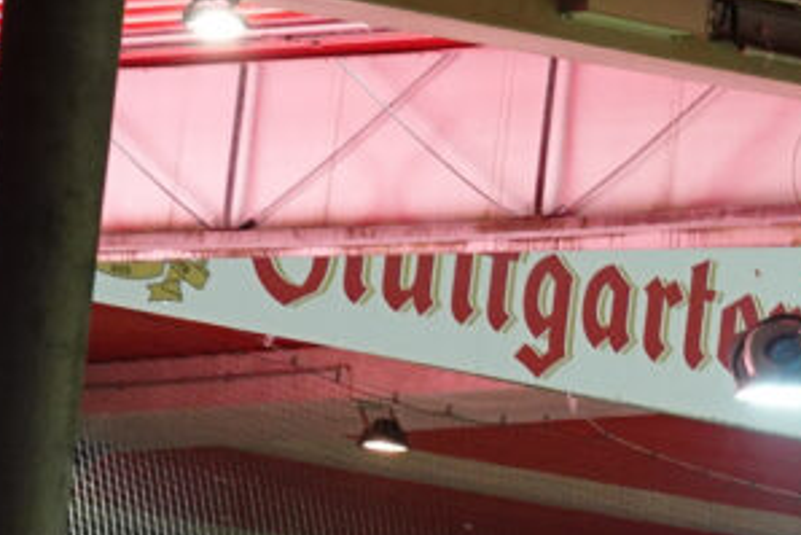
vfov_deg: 5.7
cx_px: 1207
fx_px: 5253
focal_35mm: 236
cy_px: 929
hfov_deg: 8.5
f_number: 3.2
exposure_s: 1/50
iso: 640
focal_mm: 16.31
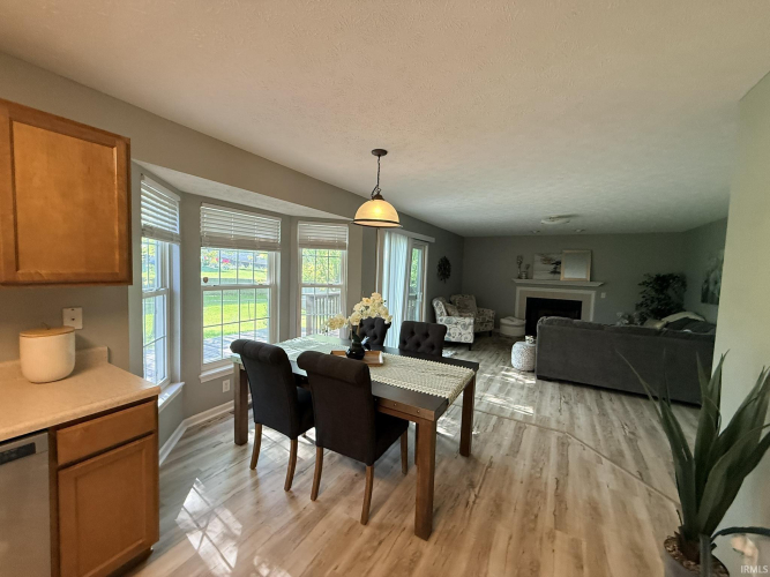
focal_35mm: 14
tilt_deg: -4.3
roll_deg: -2.2
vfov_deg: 85.7
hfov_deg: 102.1
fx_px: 311
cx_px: 385
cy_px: 288
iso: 320
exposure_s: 1/120
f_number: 2.2
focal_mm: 2.22
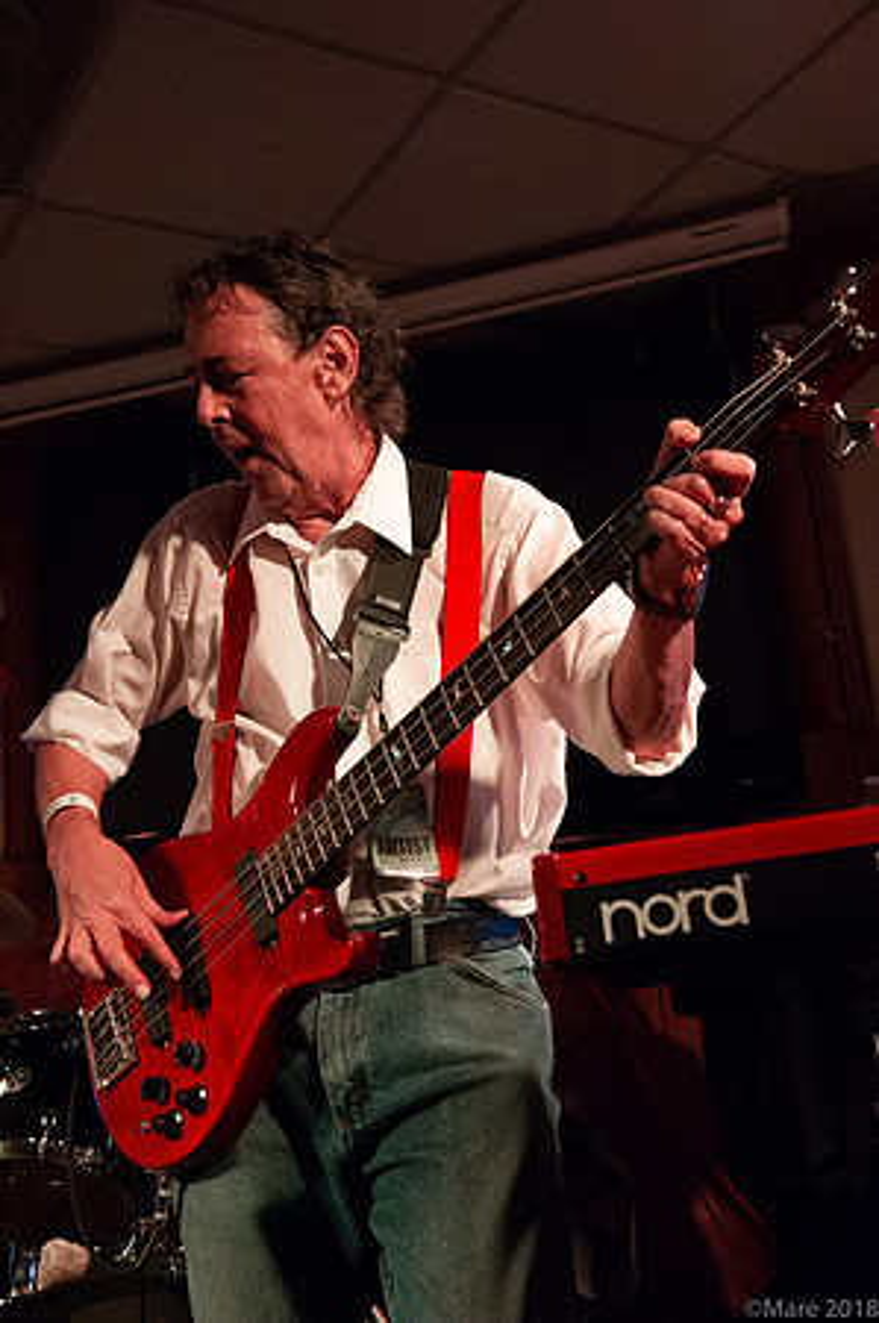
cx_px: 440
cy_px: 662
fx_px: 1652
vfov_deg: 43.6
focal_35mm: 45
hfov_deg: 29.8
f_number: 6.3
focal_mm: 45
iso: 6400
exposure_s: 1/160
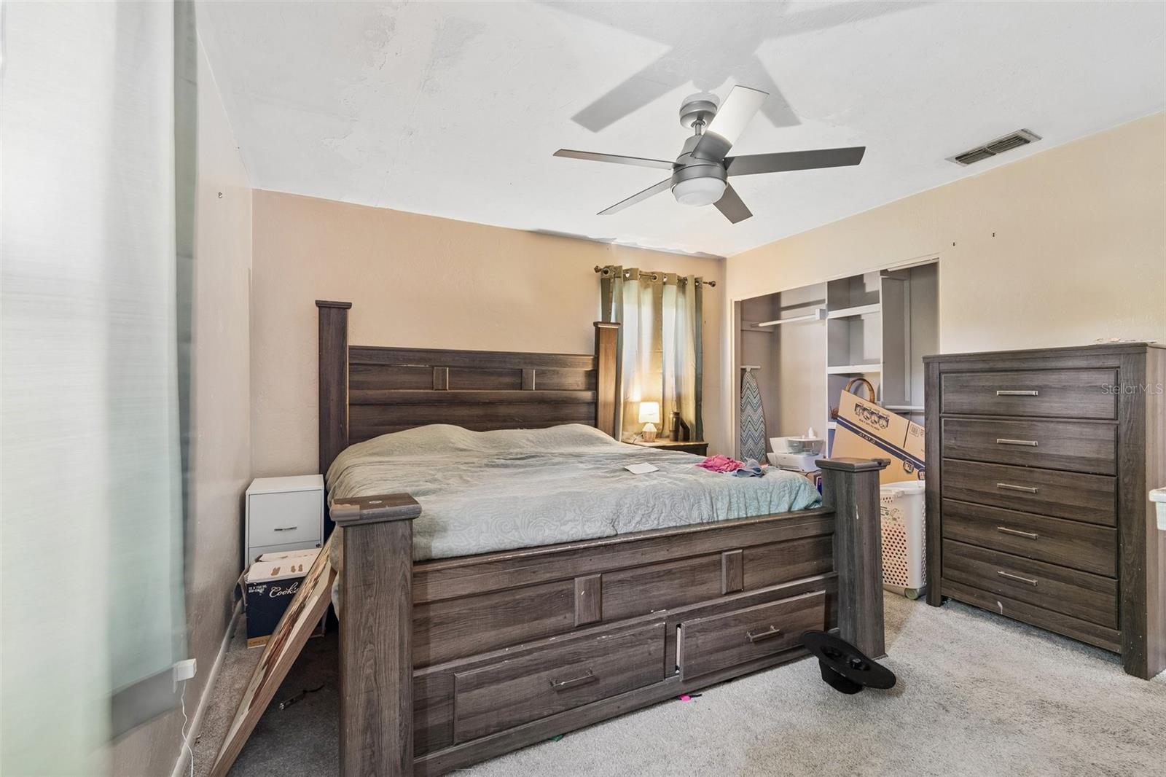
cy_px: 388
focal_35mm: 15
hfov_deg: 100.4
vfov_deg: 77.3
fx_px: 486
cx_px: 583
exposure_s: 1
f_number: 8
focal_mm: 10
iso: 200
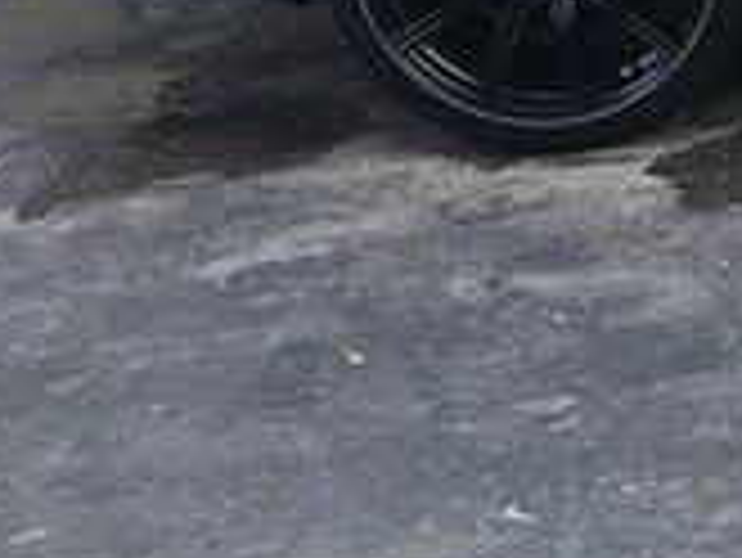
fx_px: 2488
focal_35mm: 116
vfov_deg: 11.9
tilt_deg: -12.4
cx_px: 1385
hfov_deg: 14.6
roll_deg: +1.3
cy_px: -389
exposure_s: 1/33
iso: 25
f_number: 2.2
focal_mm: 4.15
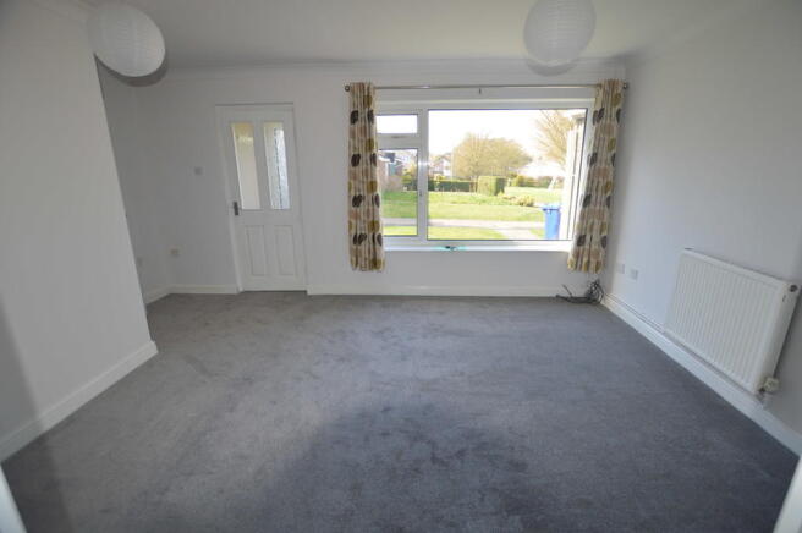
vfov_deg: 77.2
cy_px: 266
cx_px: 401
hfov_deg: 100.4
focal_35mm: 15
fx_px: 334
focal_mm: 10
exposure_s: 1/125
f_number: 4
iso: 160
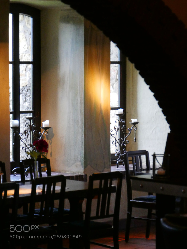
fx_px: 994
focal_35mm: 138
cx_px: 94
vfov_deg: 14.3
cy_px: 124
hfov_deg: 10.7
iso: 3200
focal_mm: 69
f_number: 5.4
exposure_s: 1/160
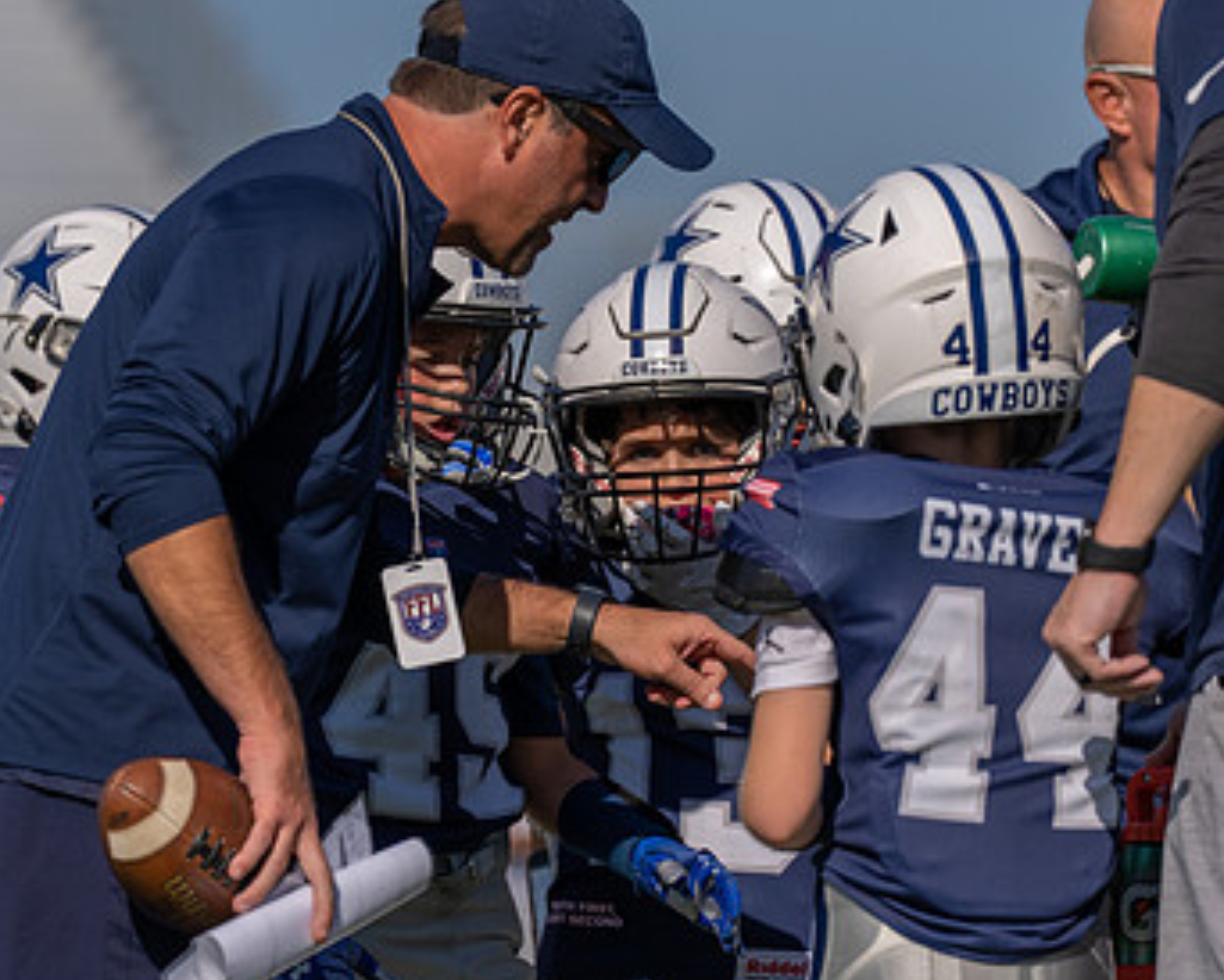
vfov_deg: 4.9
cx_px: 573
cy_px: 345
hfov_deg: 6.1
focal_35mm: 318
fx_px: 11526
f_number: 3.2
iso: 160
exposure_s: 1/5000
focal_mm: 200
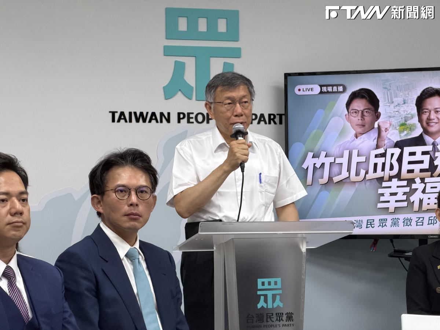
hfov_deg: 19.6
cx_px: 220
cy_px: 165
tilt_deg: +1.1
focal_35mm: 100
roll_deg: +0.1
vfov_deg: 14.8
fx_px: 1271
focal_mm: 16.89
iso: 320
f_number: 2.8
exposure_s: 1/120
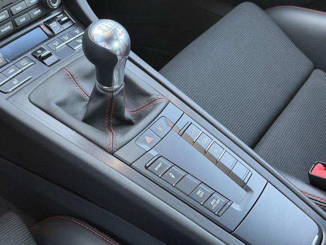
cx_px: 163
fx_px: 452
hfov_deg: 39.7
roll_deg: -0.4
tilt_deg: -42.2
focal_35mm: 48
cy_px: 122
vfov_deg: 30.3
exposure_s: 1/40
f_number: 1.78
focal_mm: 6.76
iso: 320
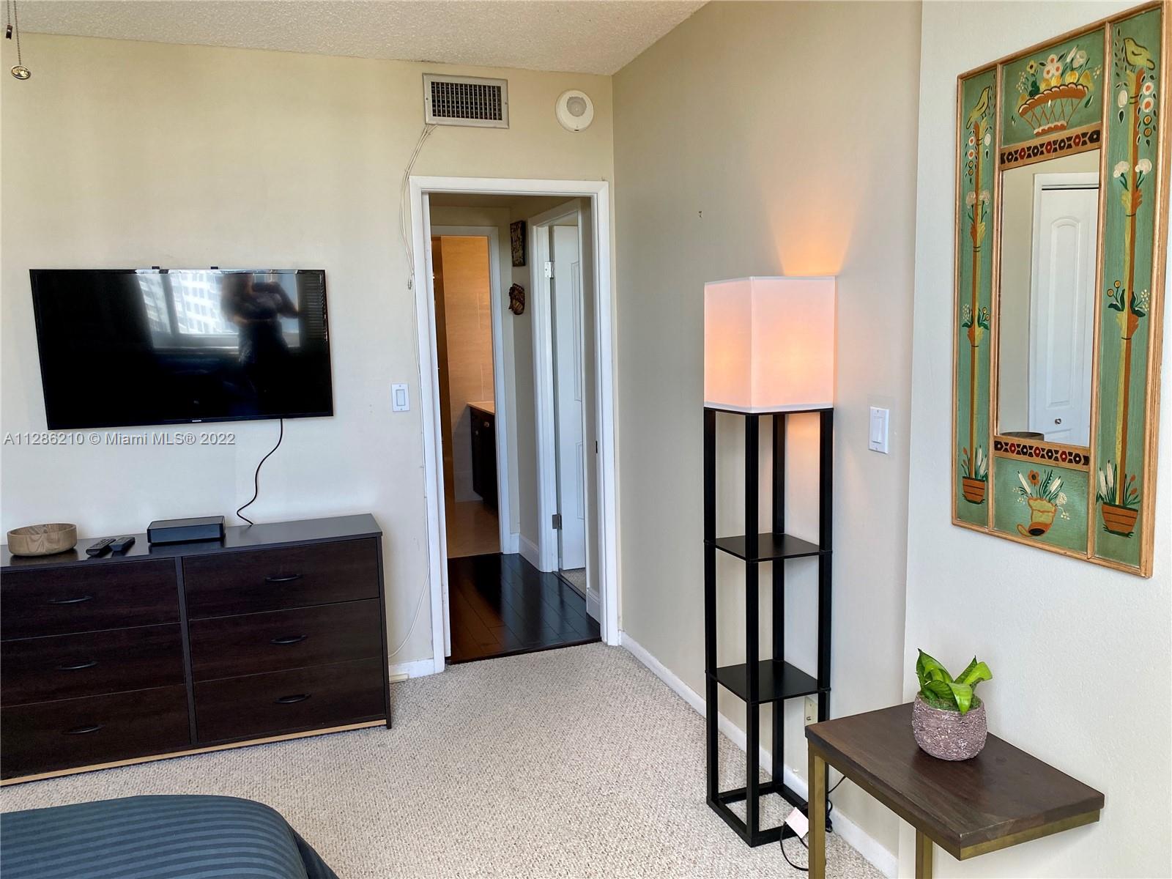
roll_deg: +1.5
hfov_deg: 67.3
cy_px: 440
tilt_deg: -8.2
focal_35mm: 26
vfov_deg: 53.1
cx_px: 586
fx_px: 880
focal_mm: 4.25
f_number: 1.8
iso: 100
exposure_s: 1/120
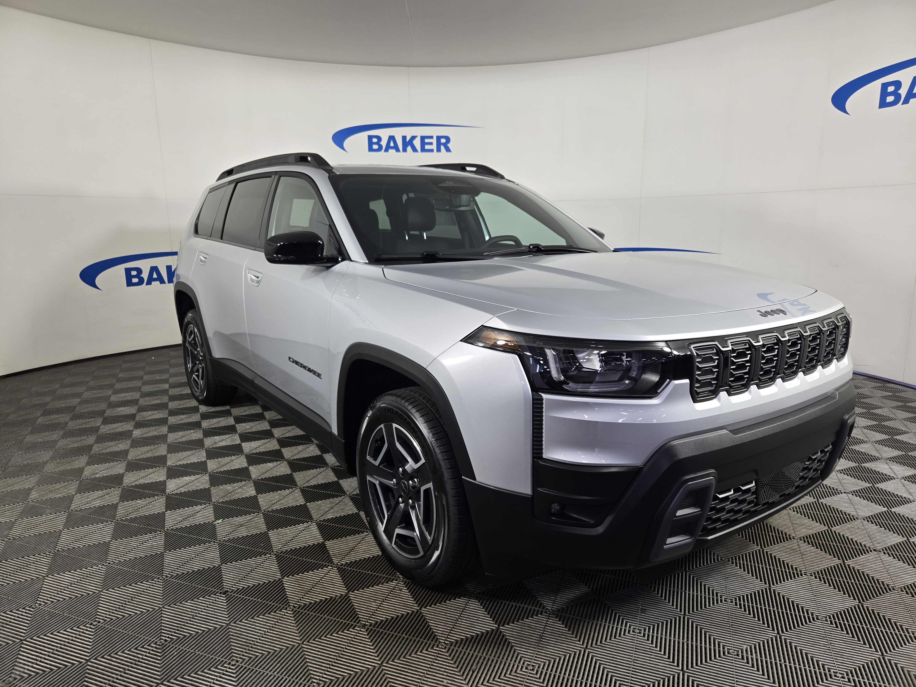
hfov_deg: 73.9
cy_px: 344
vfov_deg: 58.9
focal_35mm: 23
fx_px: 609
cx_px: 458
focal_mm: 5.4
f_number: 1.8
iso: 64
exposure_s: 1/120
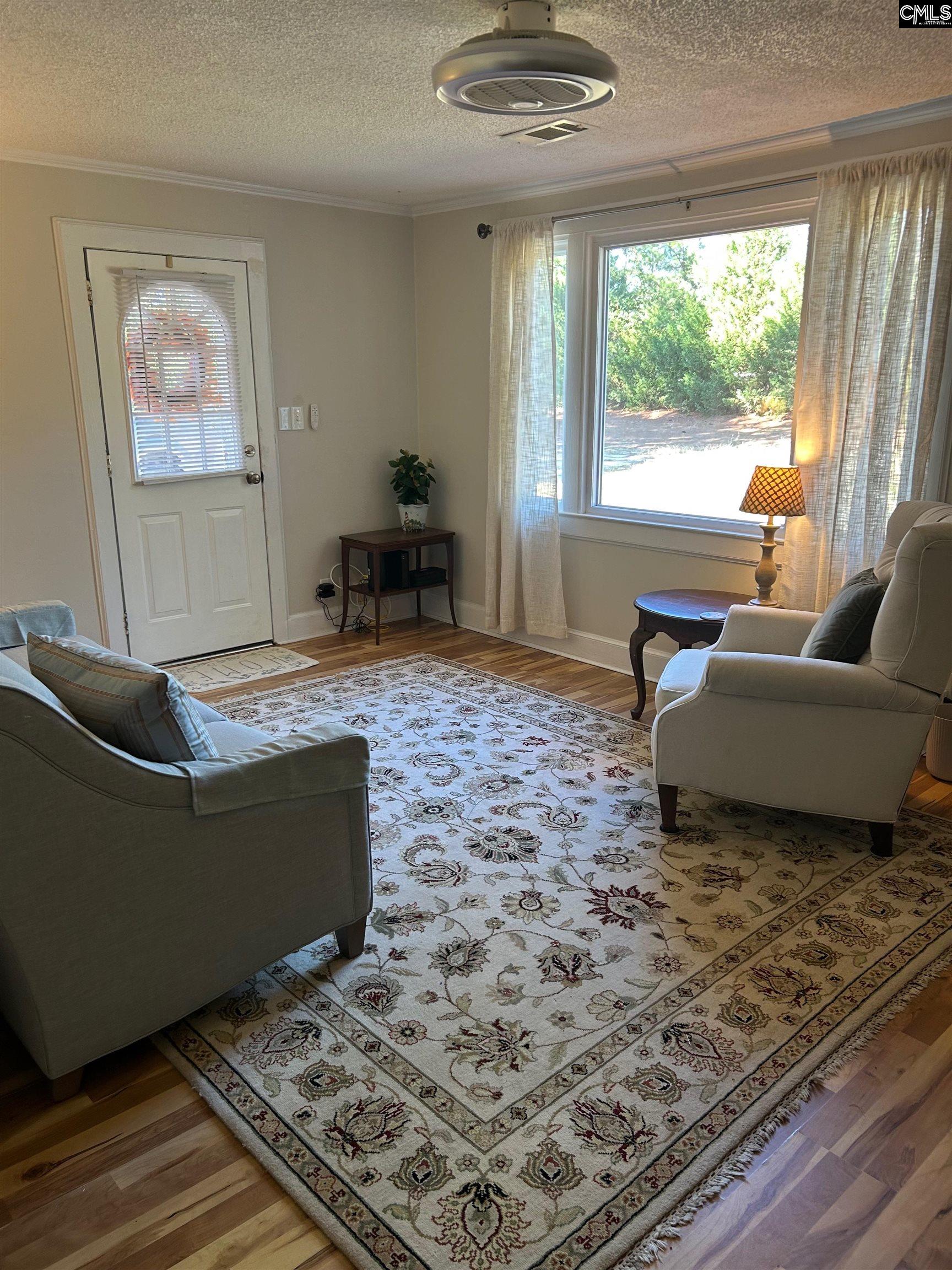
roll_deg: +1.6
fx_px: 953
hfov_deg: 53.1
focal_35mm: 26
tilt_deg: -15.4
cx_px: 476
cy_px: 635
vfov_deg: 67.3
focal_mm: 5.7
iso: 80
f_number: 1.5
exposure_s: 1/60
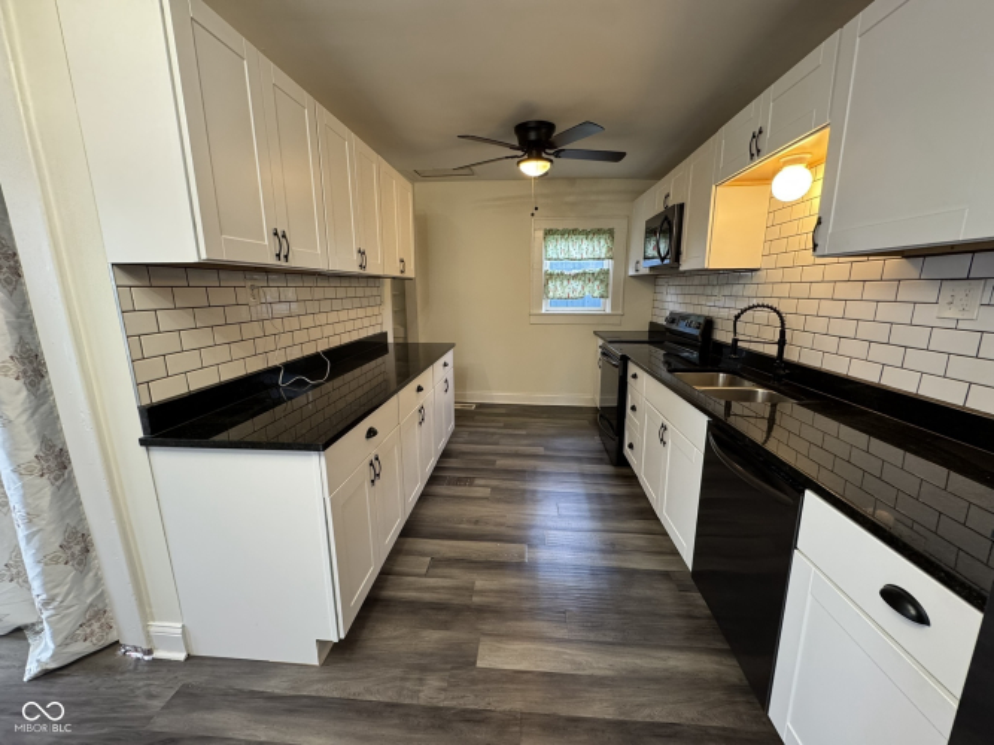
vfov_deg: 85.7
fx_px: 402
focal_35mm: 14
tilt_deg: -13.3
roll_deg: -0.4
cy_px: 372
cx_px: 497
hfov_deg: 102.1
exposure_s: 1/60
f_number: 2.2
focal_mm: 2.22
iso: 250
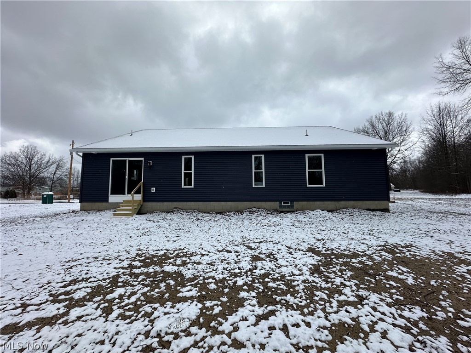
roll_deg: +0.1
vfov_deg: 85.7
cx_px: 236
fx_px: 190
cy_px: 176
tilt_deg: +5.9
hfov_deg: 102.1
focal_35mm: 14
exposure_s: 1/2353
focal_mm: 2.22
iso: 50
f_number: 2.2
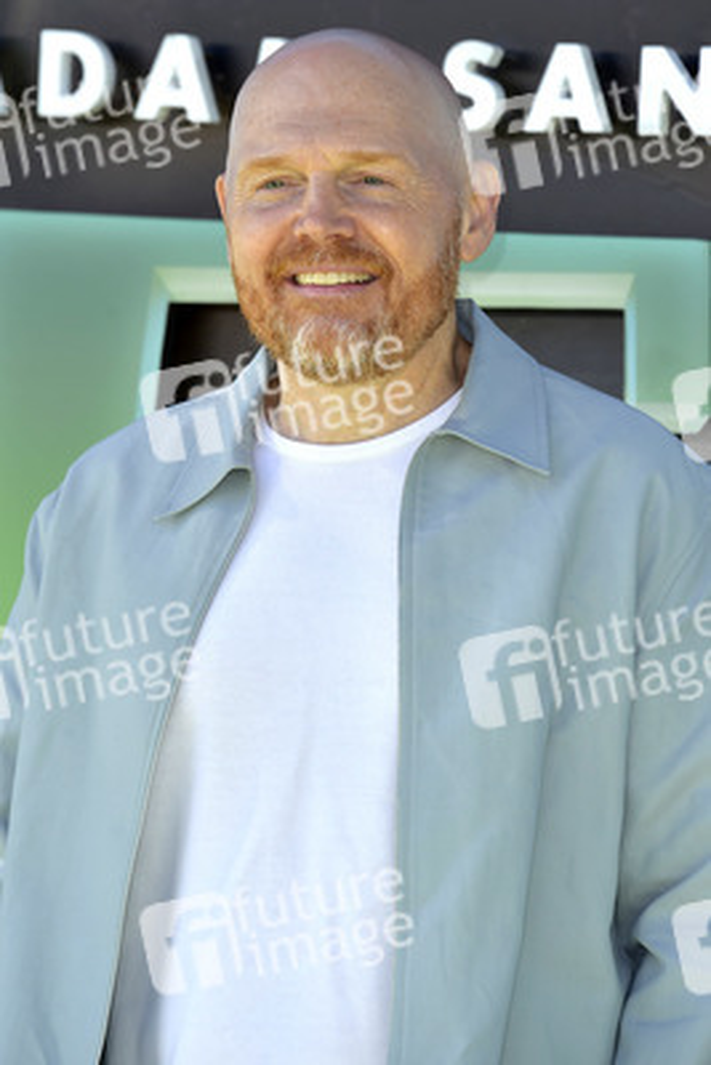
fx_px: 6215
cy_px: 532
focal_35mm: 210
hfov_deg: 6.5
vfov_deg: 9.8
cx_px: 356
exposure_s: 1/250
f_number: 7.1
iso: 125
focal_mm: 210
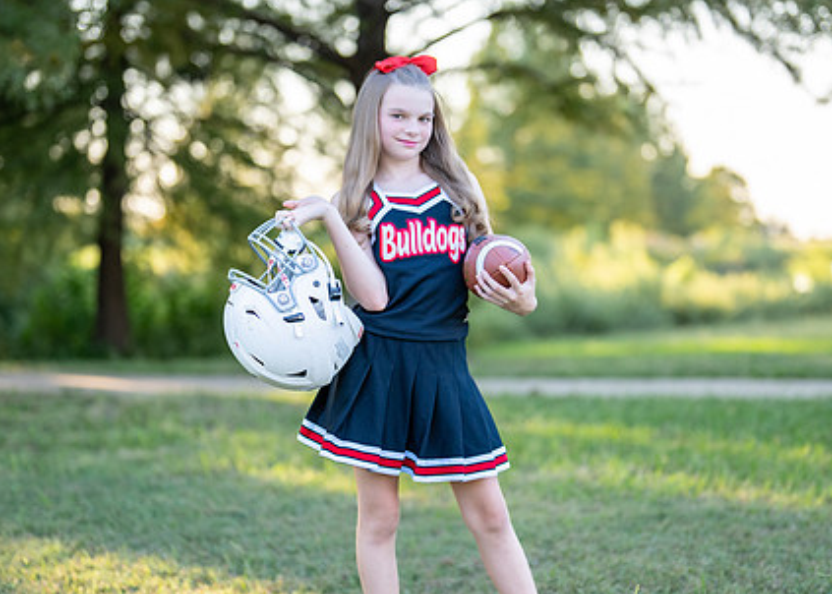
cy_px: 313
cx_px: 423
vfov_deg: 18.3
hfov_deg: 25.4
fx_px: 1843
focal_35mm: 78
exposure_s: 1/1600
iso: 200
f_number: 1.2
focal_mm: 50
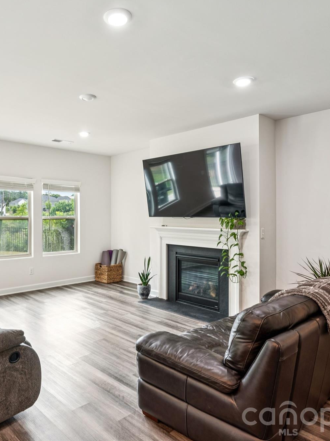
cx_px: 103
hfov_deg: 53.2
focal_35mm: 25
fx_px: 320
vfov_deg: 69.1
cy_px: 217
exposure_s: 1/5
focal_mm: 17.1
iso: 100
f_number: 9
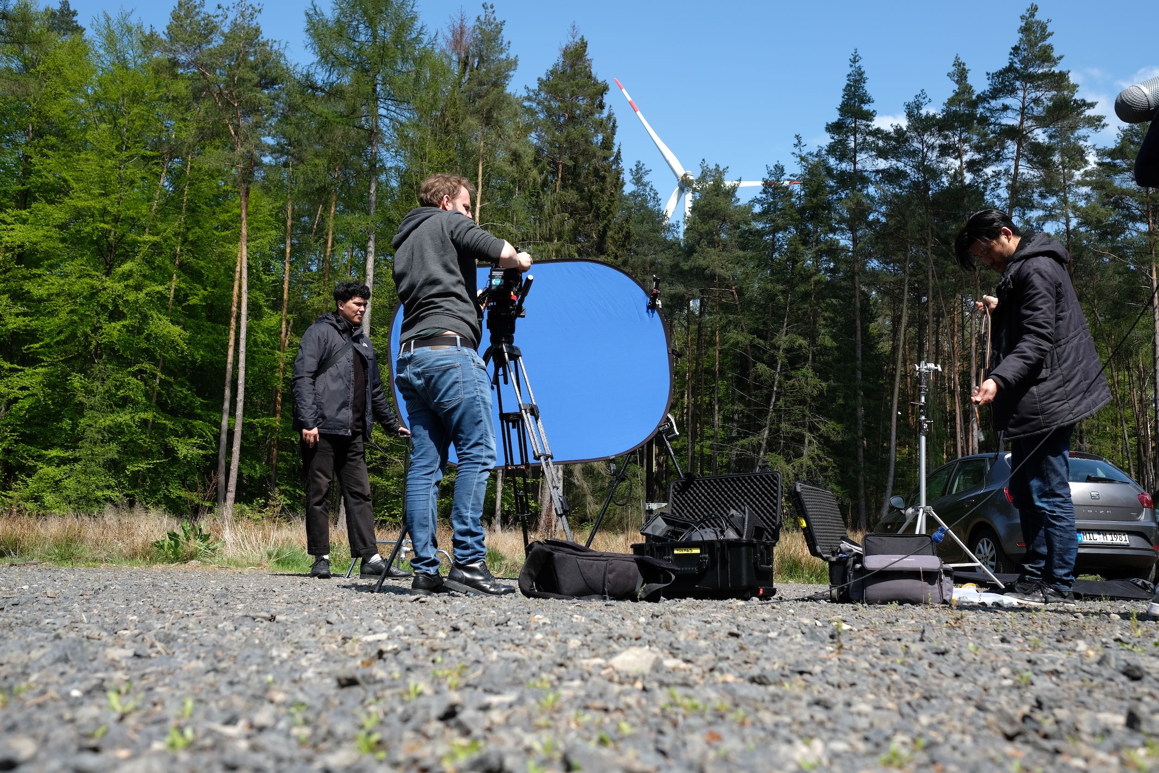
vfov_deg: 37.9
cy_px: 386
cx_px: 580
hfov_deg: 54.4
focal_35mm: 35
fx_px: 1127
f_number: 5.6
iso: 100
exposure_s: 1/250
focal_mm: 23
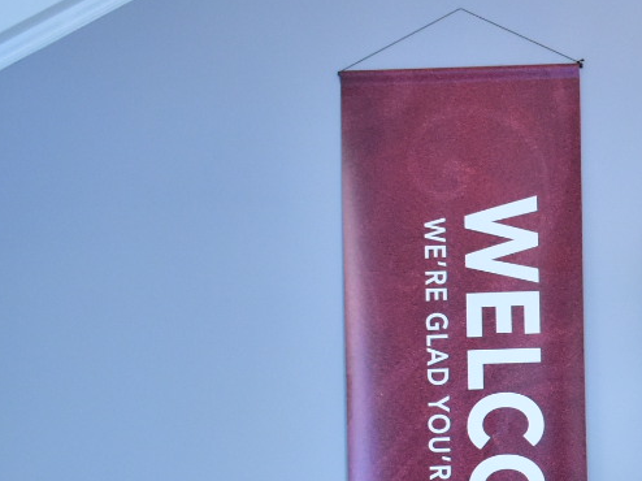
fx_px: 2280
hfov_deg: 15.0
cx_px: 937
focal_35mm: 123
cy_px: 540
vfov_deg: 11.8
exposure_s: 1/60
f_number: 4.5
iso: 1600
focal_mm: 26
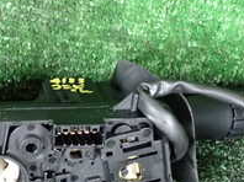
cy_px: 121
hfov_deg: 20.9
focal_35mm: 91
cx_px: 6
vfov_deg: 16.2
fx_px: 641
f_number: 2.3
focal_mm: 5.4
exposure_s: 1/30
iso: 400
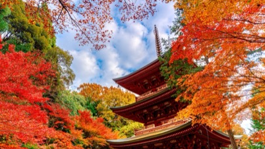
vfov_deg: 45.6
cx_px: 115
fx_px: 176
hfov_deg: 73.7
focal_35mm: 25
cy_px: 92
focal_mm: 20
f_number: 8
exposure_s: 1/15
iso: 100
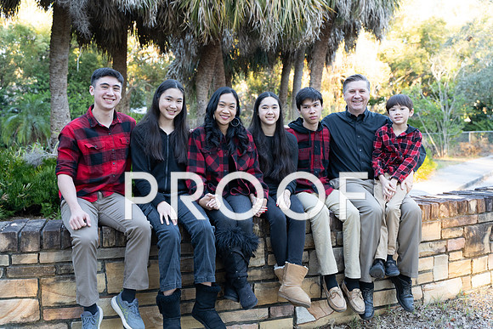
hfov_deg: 44.5
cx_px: 246
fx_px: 603
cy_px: 164
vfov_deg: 30.5
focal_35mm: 44
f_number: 4
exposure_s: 1/160
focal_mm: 44
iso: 1000
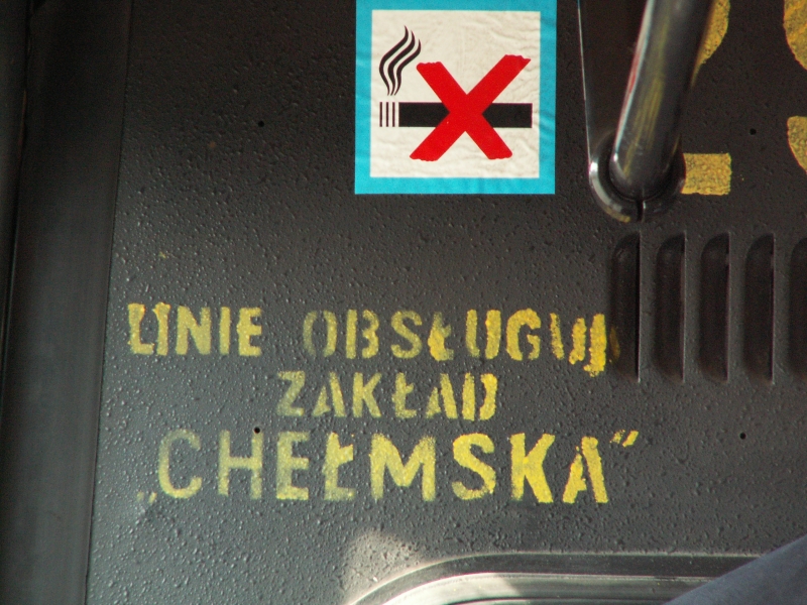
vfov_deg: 3.5
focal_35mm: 420
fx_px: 9791
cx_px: 404
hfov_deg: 4.7
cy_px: 302
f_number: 4.5
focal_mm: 69.45
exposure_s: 1/50
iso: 160
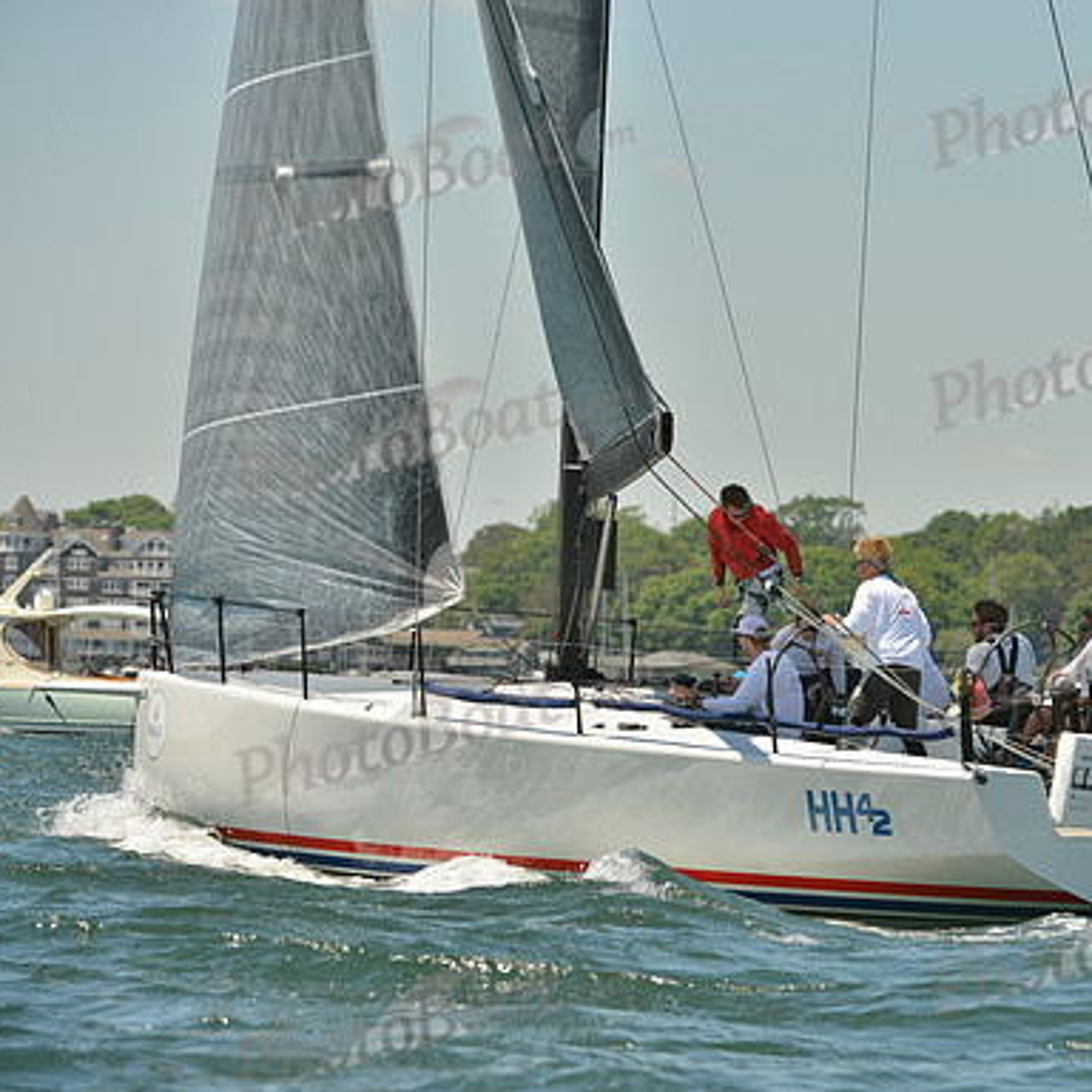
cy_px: 545
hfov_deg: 6.8
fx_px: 9172
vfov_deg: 6.8
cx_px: 785
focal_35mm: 257
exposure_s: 1/800
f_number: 5.6
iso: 200
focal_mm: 200
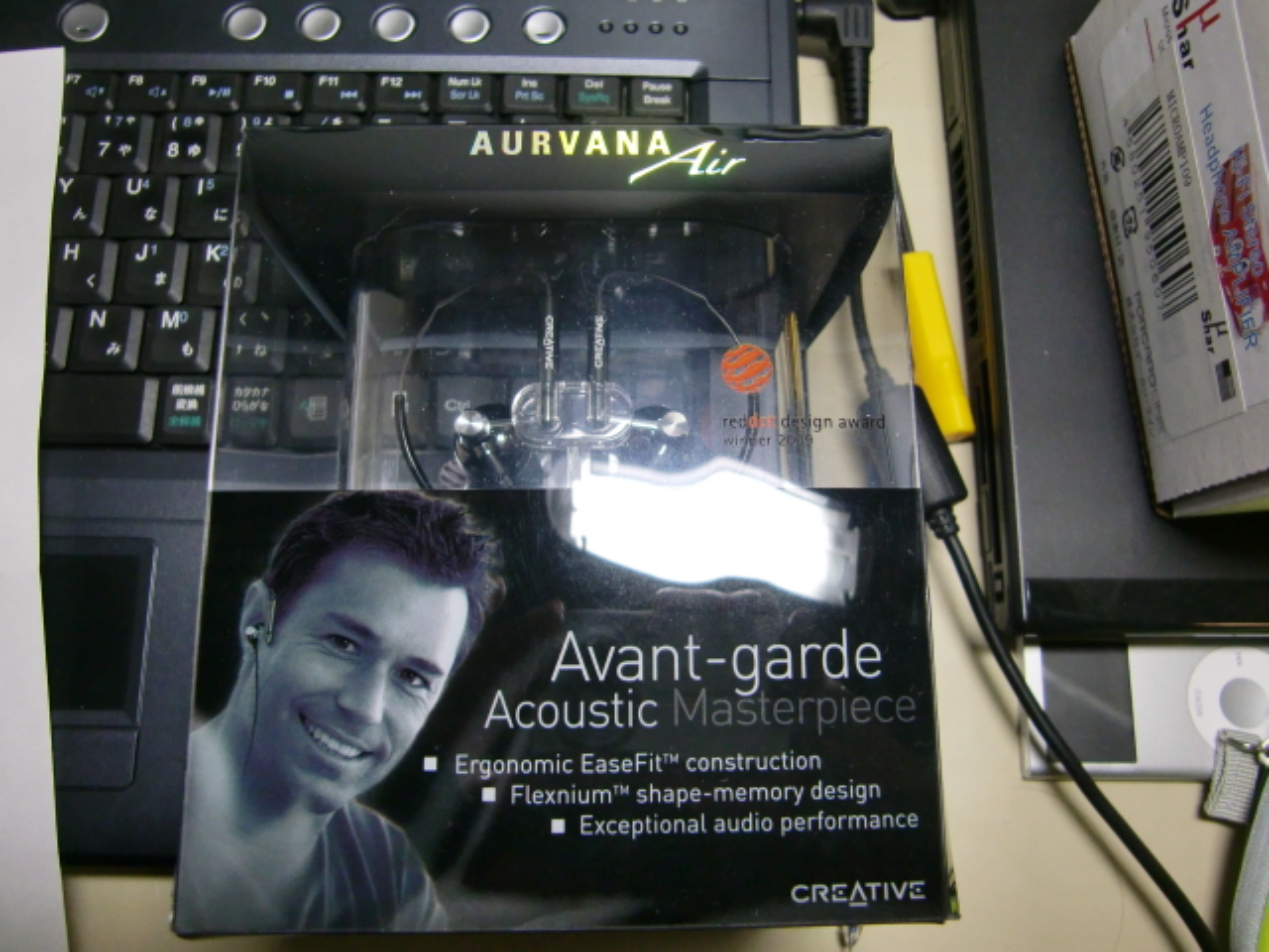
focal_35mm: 28
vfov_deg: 49.7
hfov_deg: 63.4
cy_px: 476
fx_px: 1026
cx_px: 634
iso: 200
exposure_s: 1/100
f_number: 2.6
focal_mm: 4.9
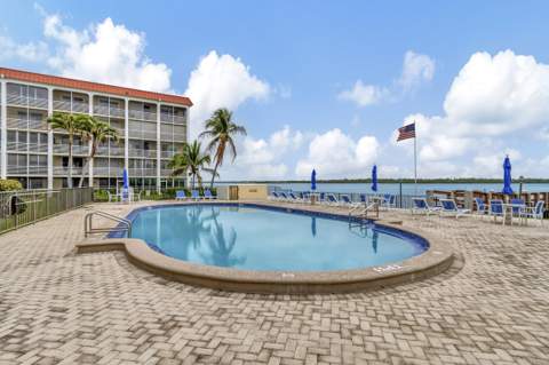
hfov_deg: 90.1
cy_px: 182
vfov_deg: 67.3
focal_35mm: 18
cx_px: 274
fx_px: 274
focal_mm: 12
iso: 500
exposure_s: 1/1250
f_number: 8
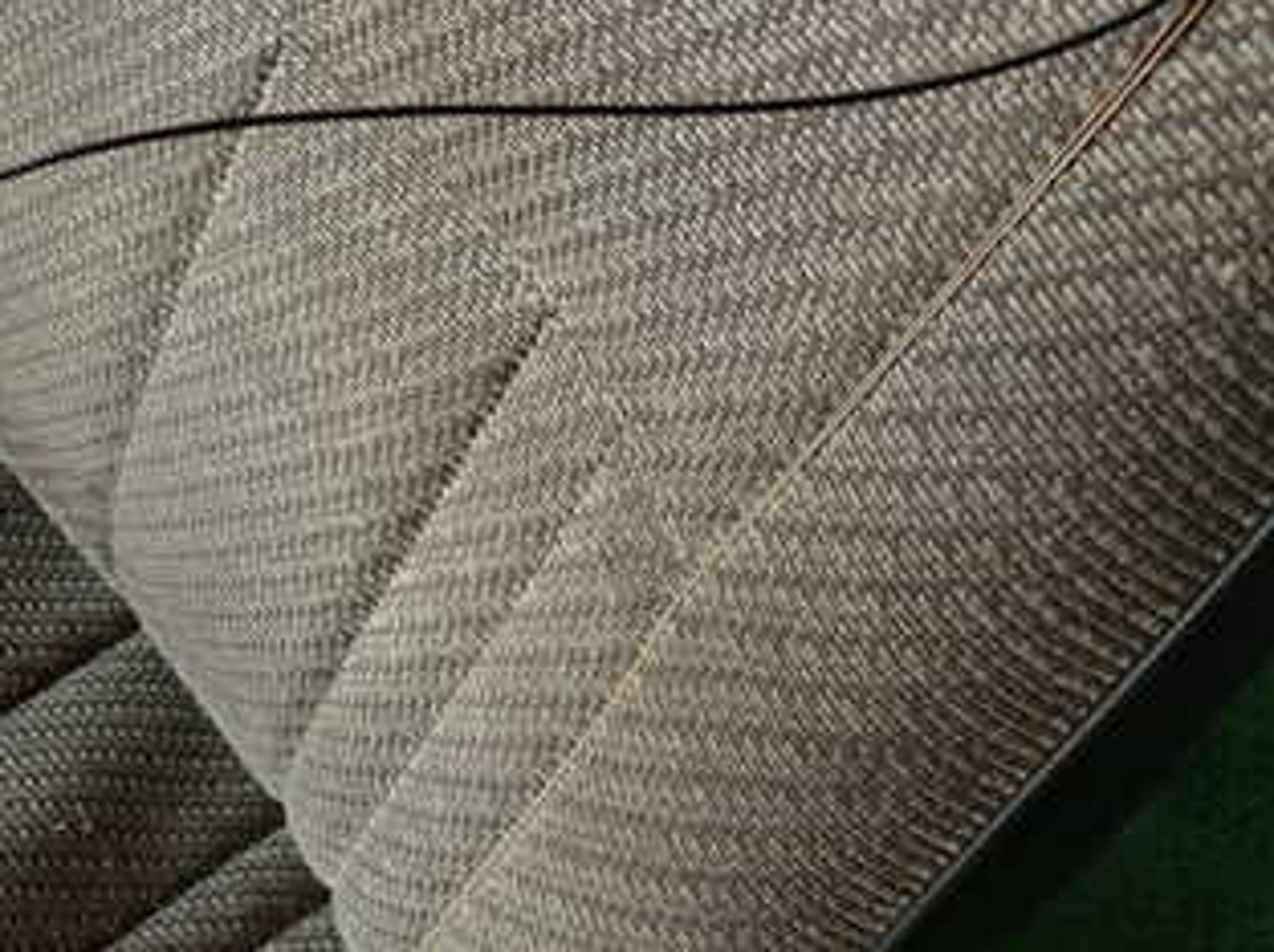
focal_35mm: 48
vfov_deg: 30.2
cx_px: 488
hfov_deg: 39.5
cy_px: 545
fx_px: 1765
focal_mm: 4.5
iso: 100
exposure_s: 1/100
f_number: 2
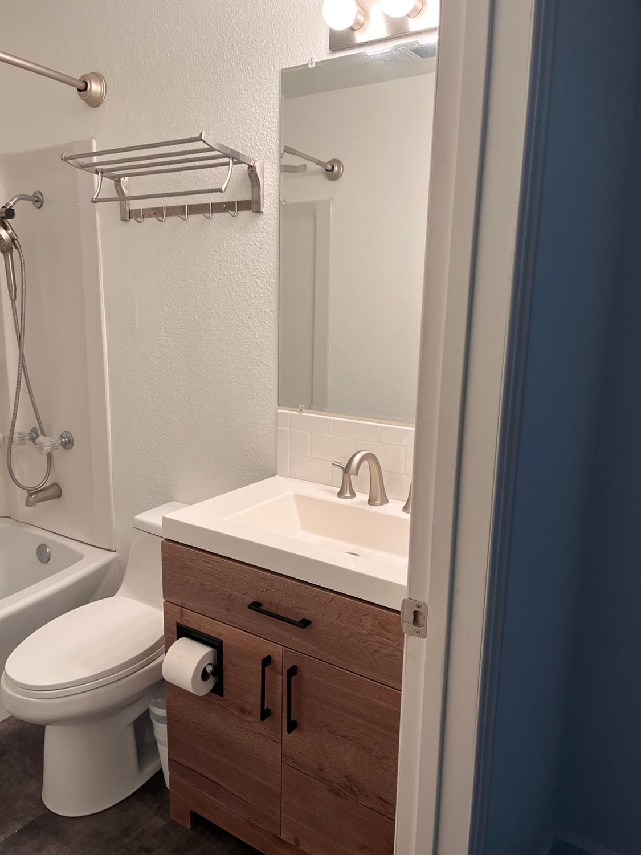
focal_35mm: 26
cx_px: 320
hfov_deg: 53.1
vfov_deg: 67.3
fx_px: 642
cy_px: 428
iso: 125
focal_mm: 5.1
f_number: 1.6
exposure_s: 1/120
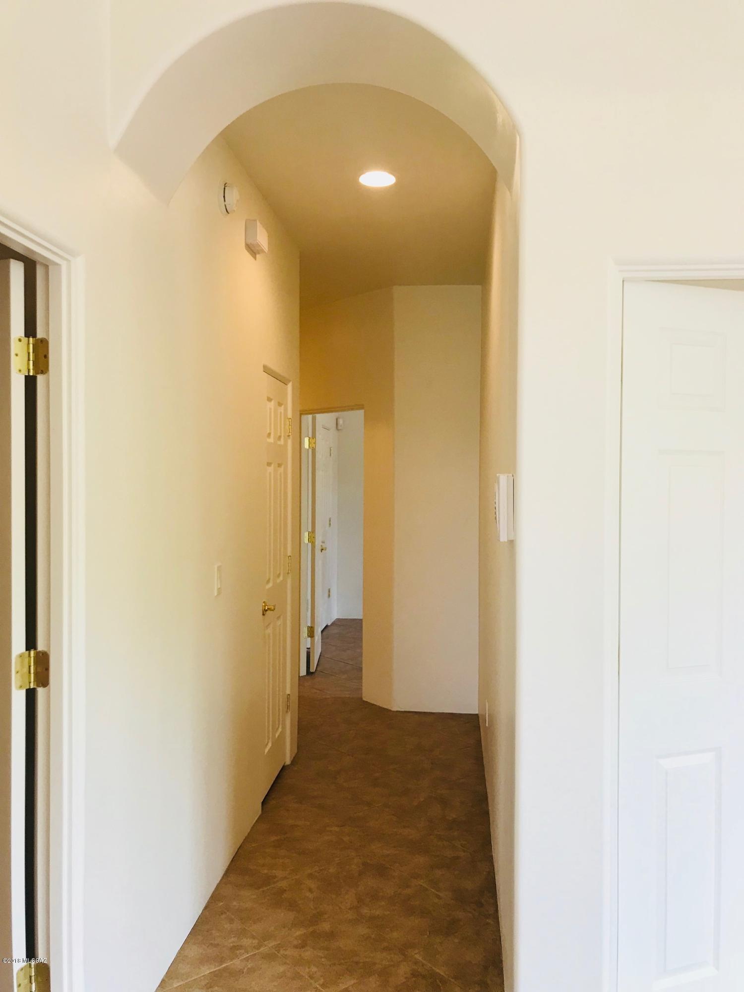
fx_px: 802
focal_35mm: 28
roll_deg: -0.3
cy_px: 496
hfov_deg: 49.7
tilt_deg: +0.0
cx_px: 372
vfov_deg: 63.4
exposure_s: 1/40
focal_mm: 3.99
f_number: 1.8
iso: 20
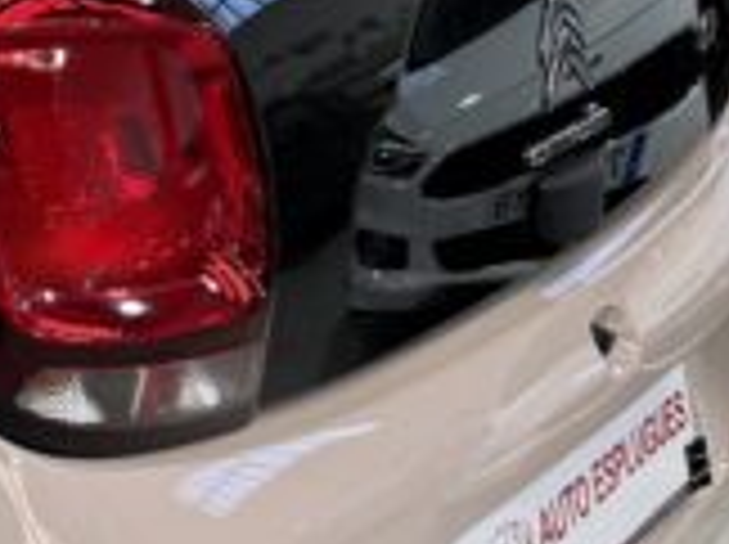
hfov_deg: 14.8
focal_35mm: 114
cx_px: -634
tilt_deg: -20.4
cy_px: 229
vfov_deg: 13.0
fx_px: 2397
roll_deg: -0.8
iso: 64
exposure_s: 1/100
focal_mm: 6.76
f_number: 1.78
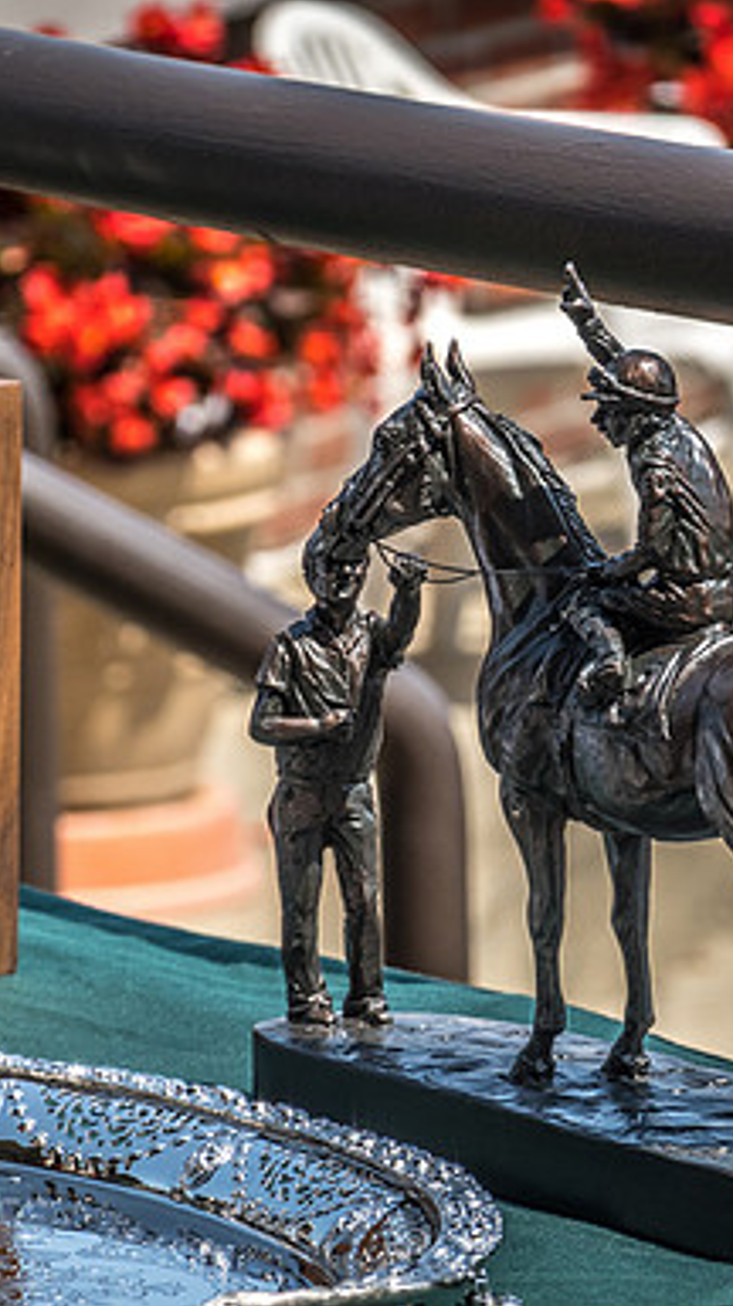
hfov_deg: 3.8
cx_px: 482
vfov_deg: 6.8
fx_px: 10940
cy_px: 653
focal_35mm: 316
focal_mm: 72
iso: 100
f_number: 4.5
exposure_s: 1/640
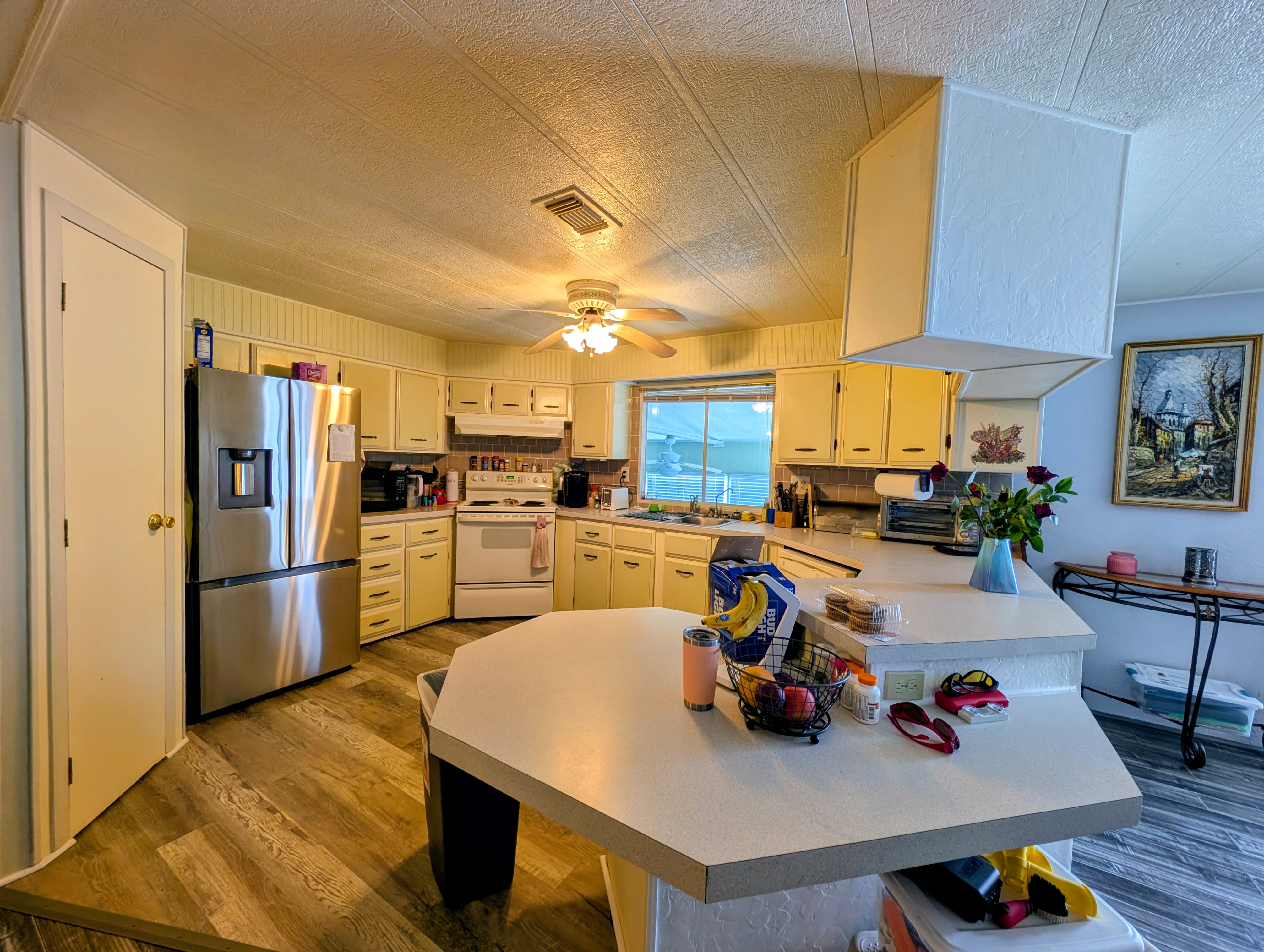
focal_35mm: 12
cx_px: 632
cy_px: 476
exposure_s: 1/30
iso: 39
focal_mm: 2.23
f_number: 1.95
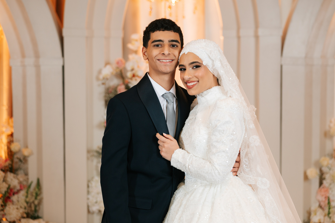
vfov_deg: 16.2
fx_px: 785
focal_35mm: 84
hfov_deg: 24.1
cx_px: 168
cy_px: 112
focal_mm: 83
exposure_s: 1/200
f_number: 2.8
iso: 400
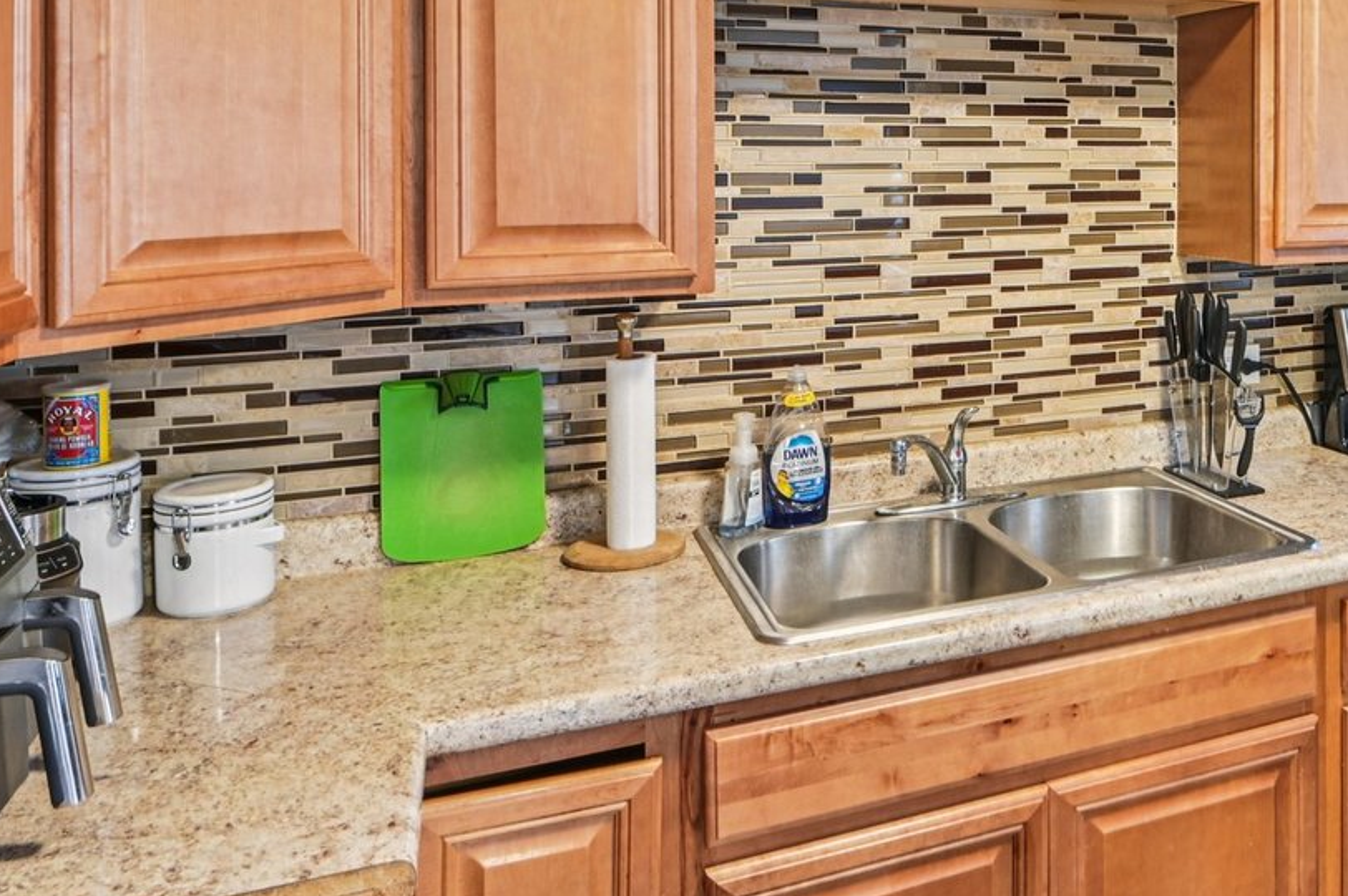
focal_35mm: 32
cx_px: 1136
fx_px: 1197
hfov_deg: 53.5
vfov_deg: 39.8
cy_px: 216
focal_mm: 16
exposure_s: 1
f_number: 13
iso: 400
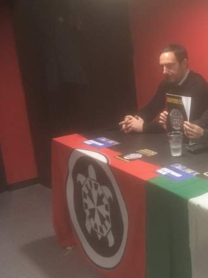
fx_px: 449
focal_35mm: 56
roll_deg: -0.6
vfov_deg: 34.4
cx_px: 261
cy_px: 138
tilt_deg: -16.2
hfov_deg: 23.4
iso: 250
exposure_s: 1/17
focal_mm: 4.15
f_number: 2.2
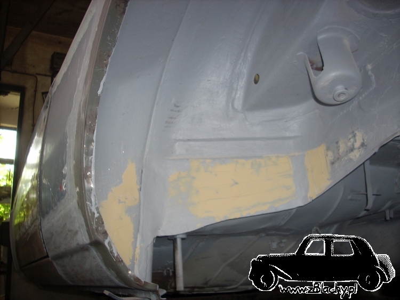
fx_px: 428
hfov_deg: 50.1
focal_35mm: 37
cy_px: 150
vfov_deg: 38.7
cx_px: 200
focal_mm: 6.2
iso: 64
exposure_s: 1/30
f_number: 2.8
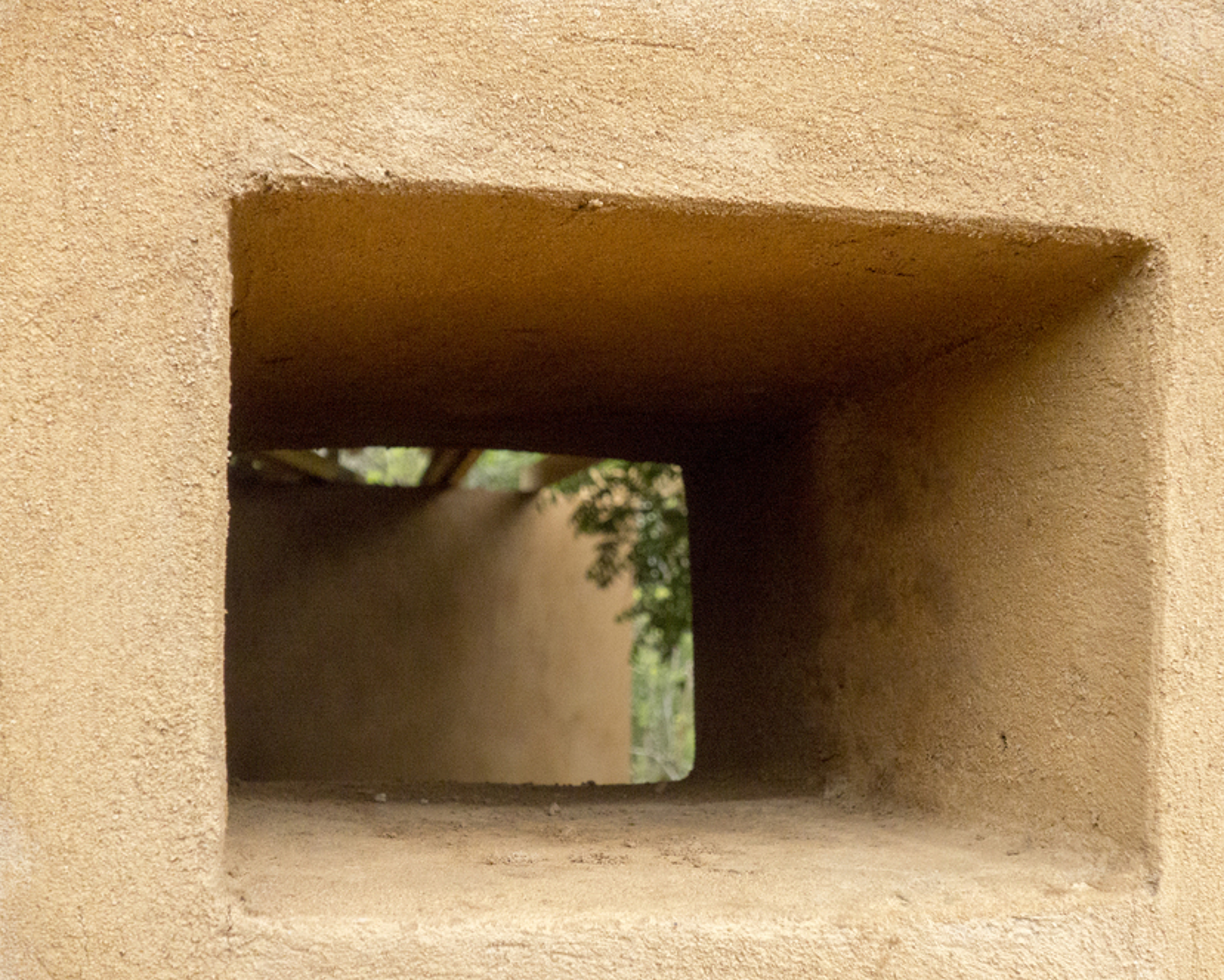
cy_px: 491
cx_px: 665
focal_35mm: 51
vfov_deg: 29.7
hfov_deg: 36.6
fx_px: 1848
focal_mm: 16.78
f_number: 5.6
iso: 1600
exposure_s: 1/2000
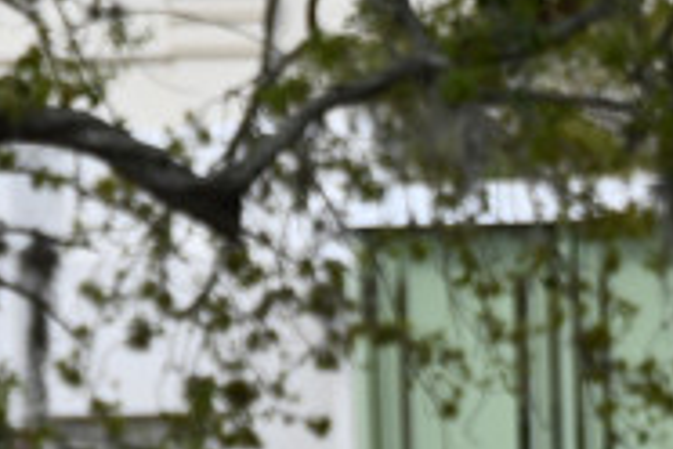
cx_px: -709
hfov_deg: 3.8
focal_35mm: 543
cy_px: 1557
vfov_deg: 2.5
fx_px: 10150
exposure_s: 1/320
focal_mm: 70
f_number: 6
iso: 100
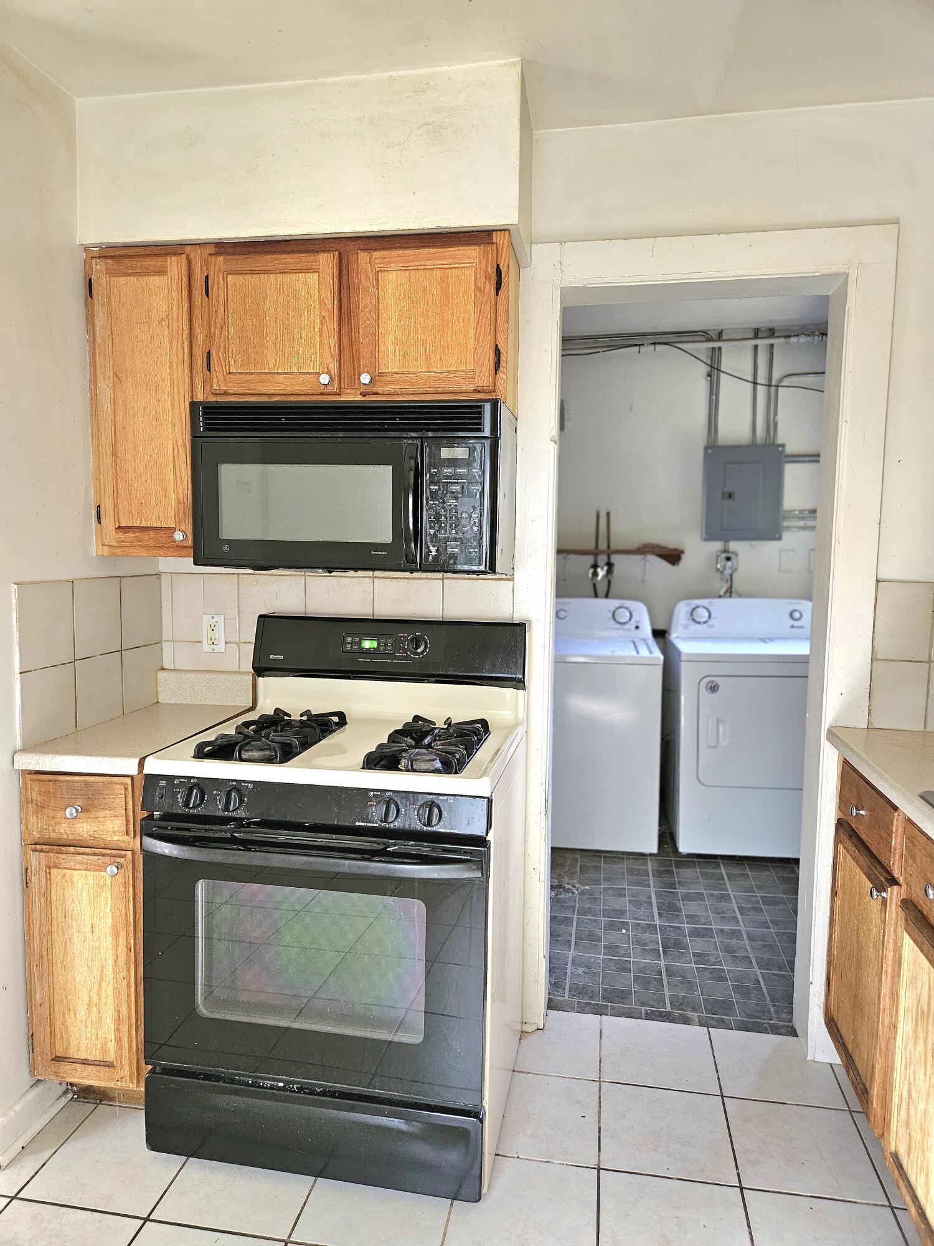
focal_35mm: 23
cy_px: 623
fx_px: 827
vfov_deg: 73.9
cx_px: 467
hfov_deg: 58.9
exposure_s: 1/244
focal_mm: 5.4
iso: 400
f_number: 1.8
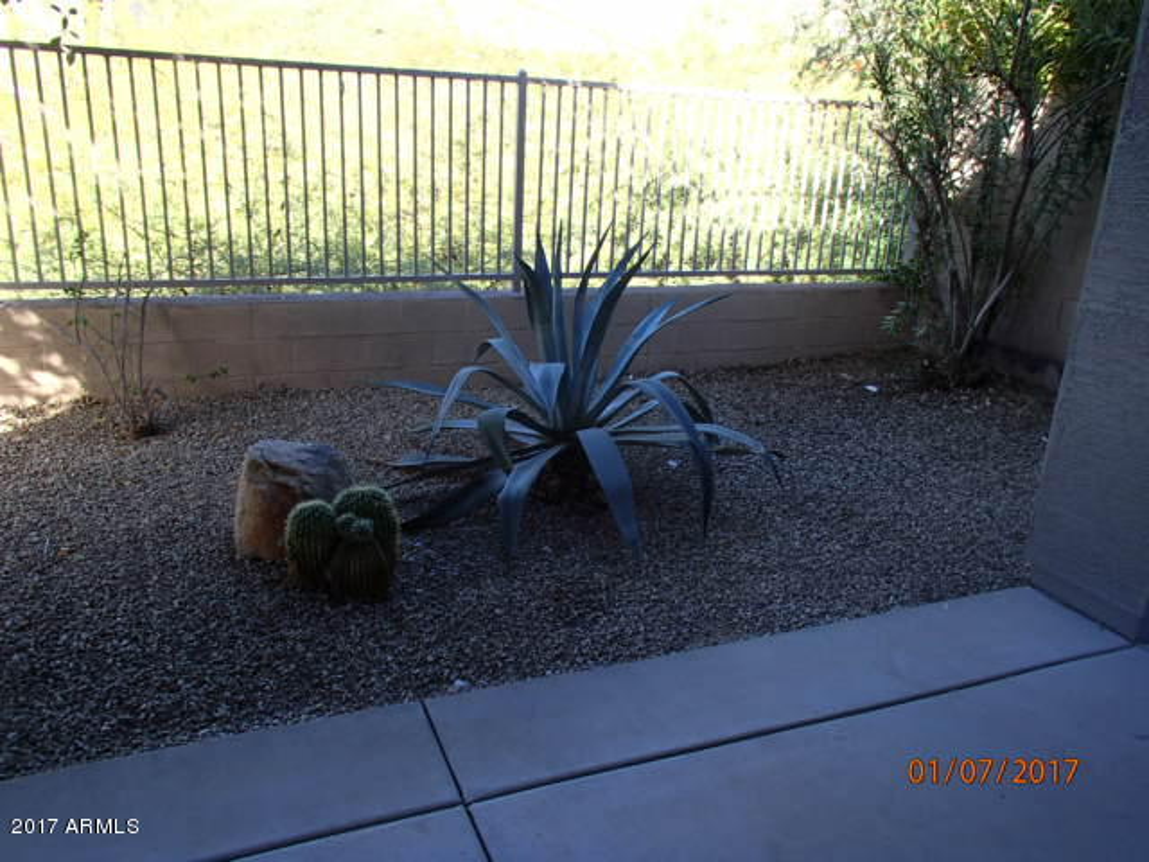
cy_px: 431
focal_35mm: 28
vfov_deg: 49.7
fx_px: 929
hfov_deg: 63.4
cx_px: 574
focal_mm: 5
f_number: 3.9
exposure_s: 1/100
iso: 100
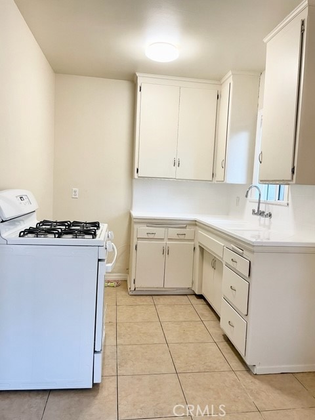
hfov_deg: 53.1
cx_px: 158
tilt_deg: -4.2
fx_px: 315
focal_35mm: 26
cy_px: 210
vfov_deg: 67.3
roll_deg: -2.3
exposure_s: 1/60
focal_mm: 4.2
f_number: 1.6
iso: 80
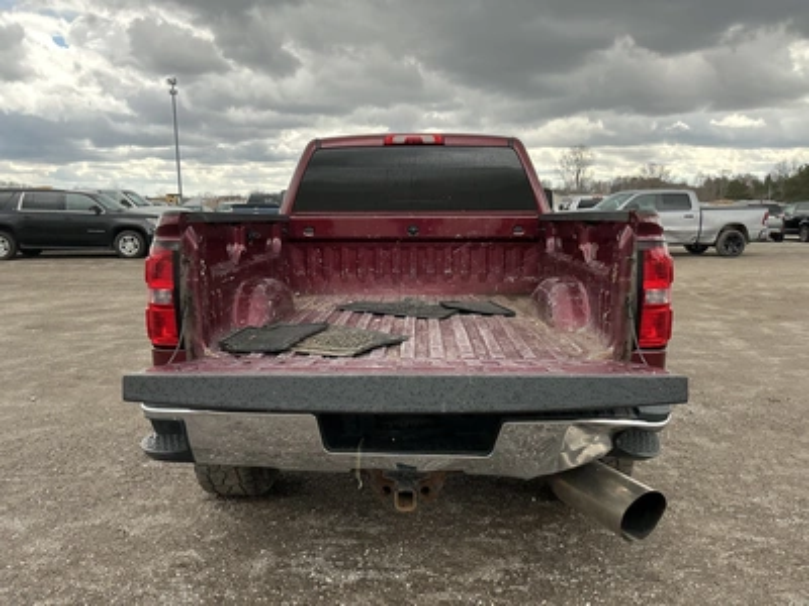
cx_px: 404
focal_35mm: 28
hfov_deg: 63.4
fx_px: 654
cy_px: 303
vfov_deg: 49.7
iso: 25
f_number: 1.8
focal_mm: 3
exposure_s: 1/454
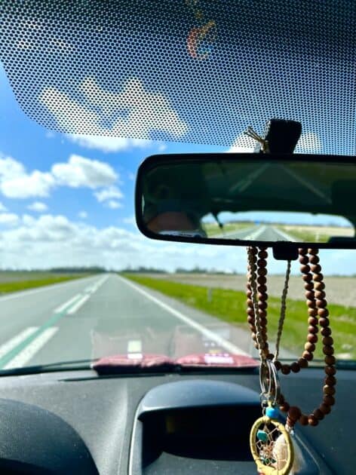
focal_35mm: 26
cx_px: 178
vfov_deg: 67.3
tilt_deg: +7.1
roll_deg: +2.6
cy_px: 238
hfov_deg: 53.0
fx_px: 357
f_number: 1.5
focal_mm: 5.7
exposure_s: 1/3165
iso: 50
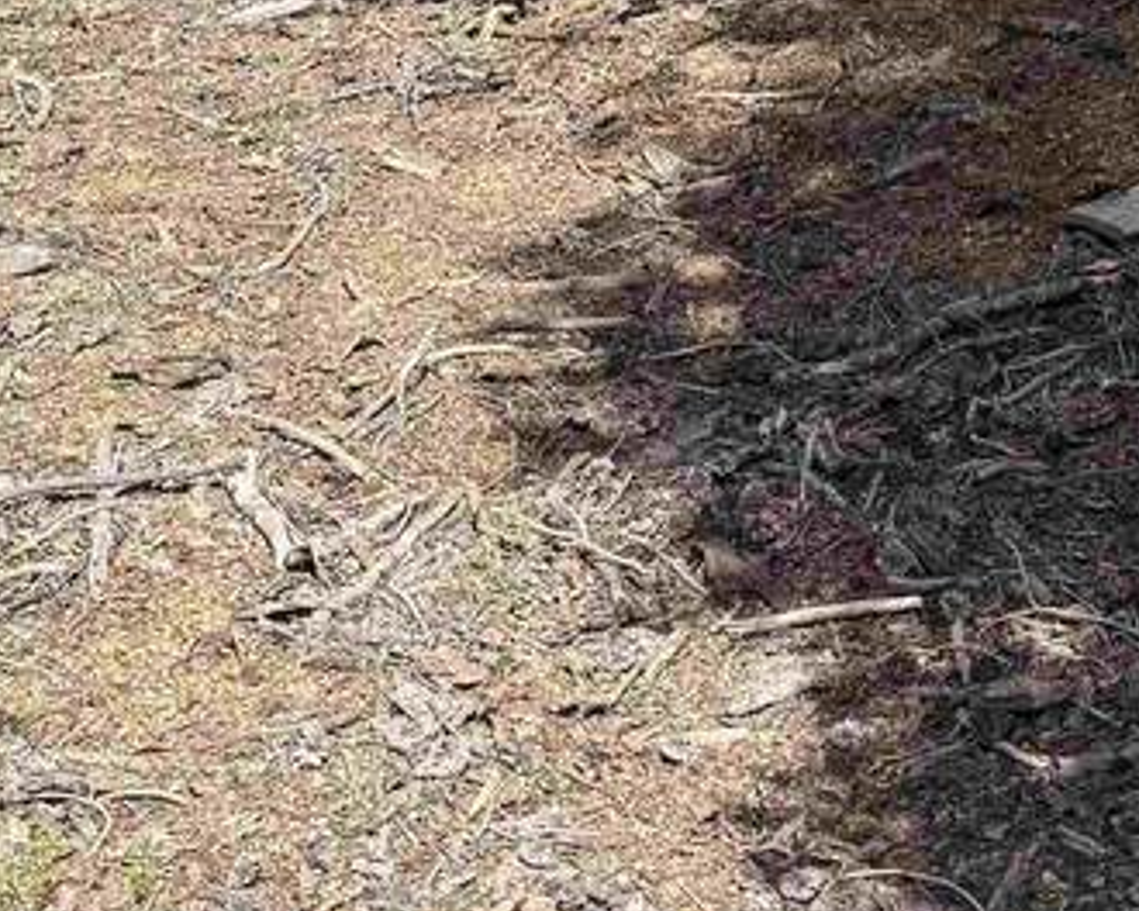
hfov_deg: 20.7
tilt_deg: -6.0
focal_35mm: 91
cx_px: 953
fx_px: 3068
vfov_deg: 15.0
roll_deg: -2.9
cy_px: -638
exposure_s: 1/1770
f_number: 1.78
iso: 80
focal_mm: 6.76
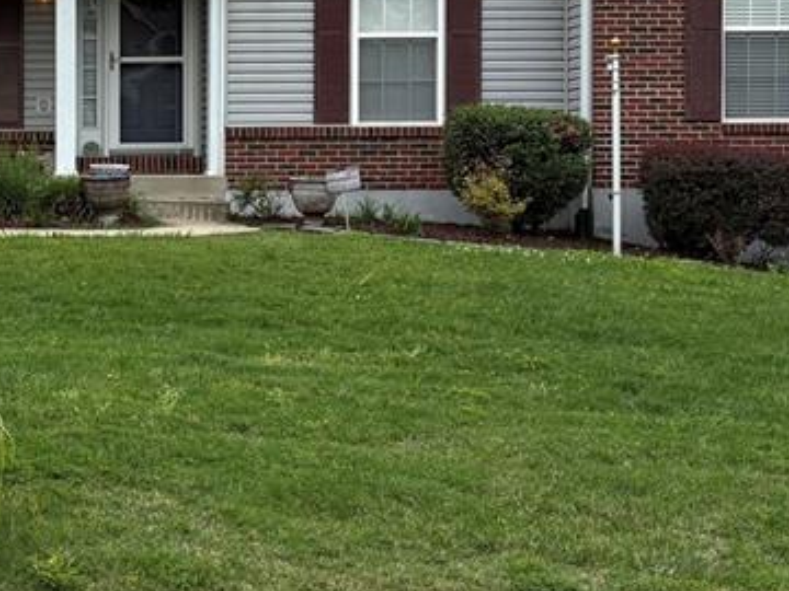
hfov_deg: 24.8
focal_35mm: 74
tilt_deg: -1.2
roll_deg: +0.8
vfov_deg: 19.9
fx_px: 1687
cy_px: 215
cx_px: -35
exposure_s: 1/1751
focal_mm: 5.96
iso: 50
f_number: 1.6
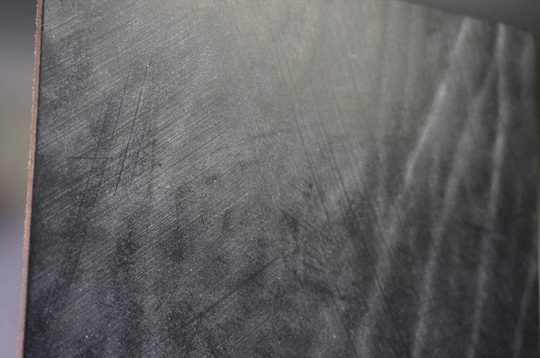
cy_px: 179
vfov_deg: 29.8
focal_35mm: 45
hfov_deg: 43.7
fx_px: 674
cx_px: 270
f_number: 5
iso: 3200
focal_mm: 30
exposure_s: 1/125
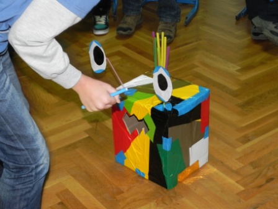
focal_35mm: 66
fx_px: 530
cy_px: 104
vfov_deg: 22.3
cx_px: 139
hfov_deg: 29.4
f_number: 3.5
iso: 200
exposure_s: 1/30
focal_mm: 11.8
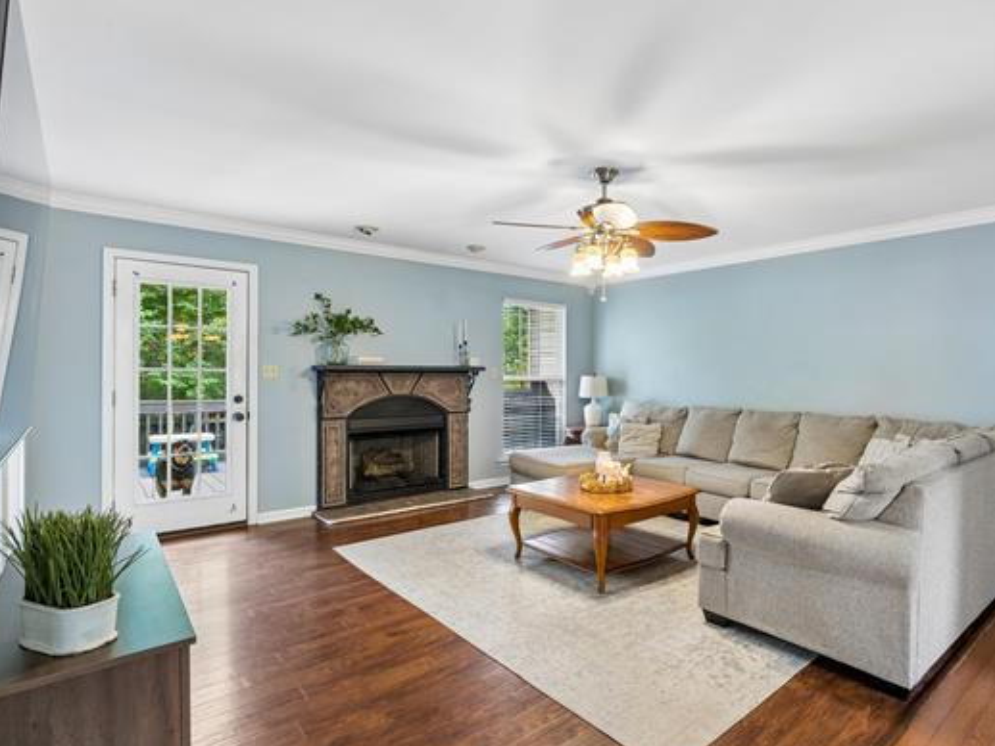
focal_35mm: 19
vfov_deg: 68.6
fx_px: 546
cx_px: 609
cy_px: 375
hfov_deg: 83.4
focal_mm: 16
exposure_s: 1/2
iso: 400
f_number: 13
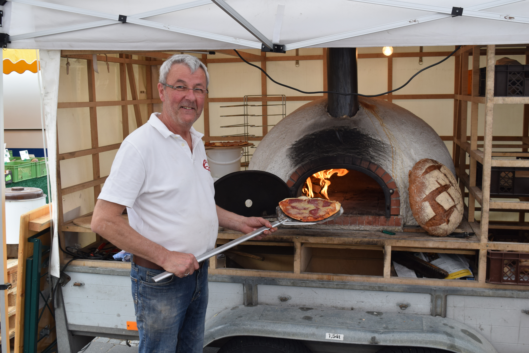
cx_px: 264
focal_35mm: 39
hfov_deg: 49.6
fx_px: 573
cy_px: 176
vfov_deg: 34.2
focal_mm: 26
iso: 400
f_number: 7.1
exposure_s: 1/200
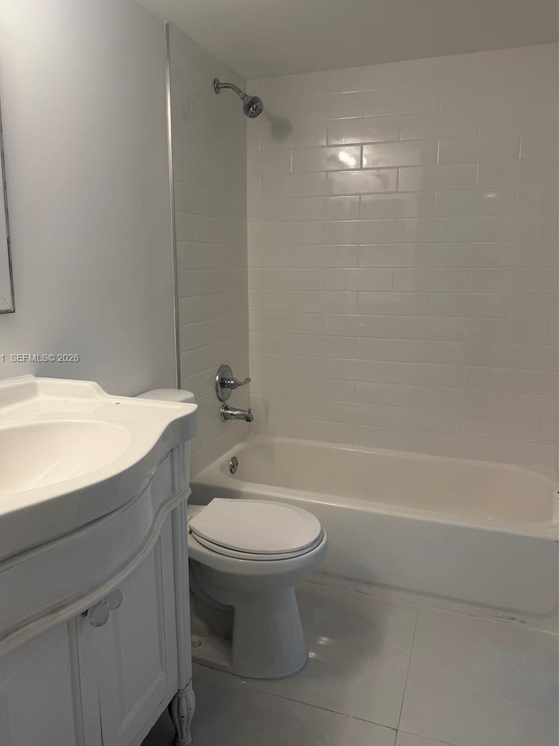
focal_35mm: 26
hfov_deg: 53.0
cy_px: 359
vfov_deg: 67.3
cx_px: 257
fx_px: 560
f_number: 1.78
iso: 100
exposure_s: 1/120
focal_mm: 6.76
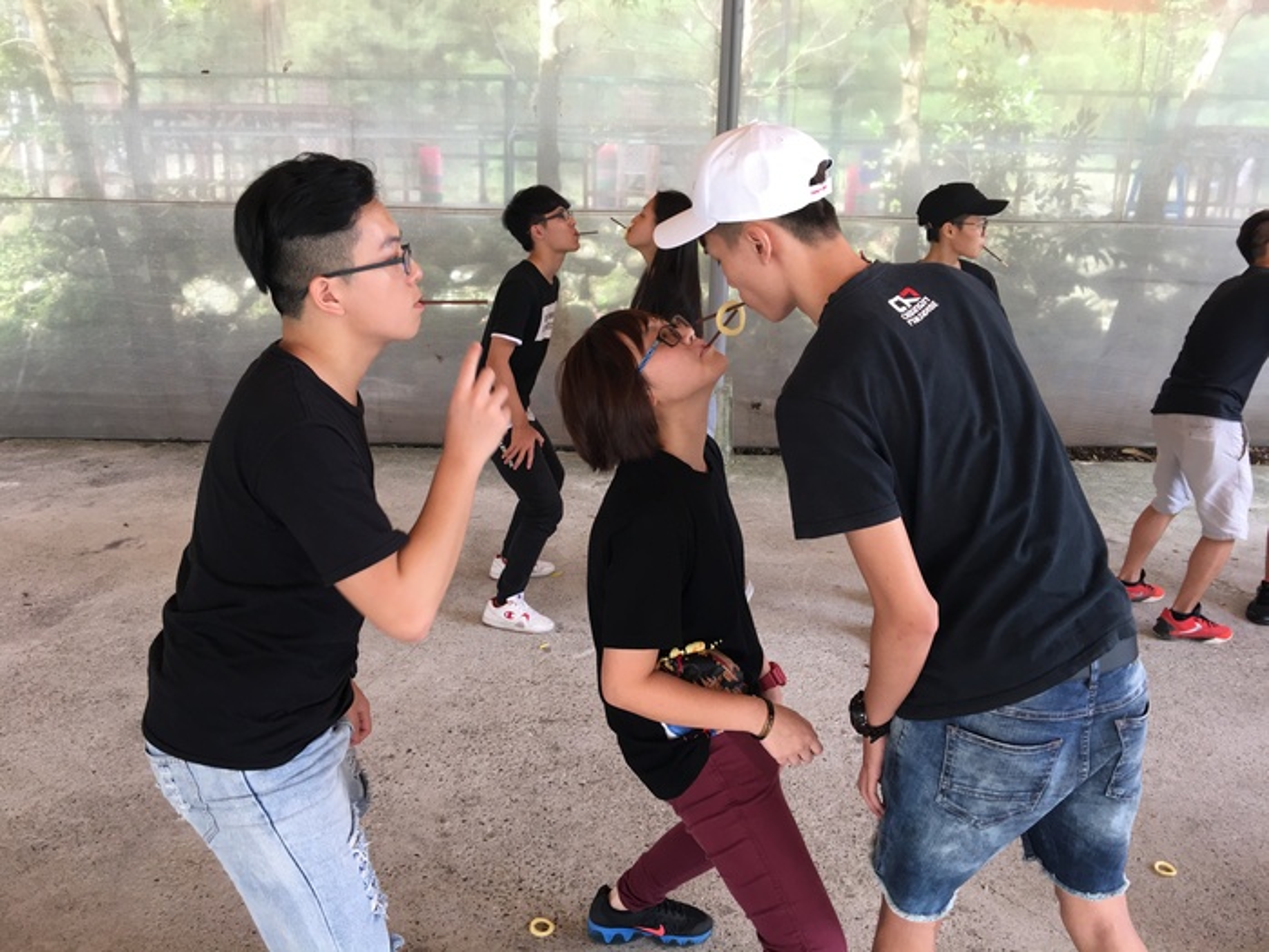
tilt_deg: -16.3
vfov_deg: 48.2
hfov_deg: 61.7
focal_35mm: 29
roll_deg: -1.3
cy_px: 476
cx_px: 634
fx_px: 1063
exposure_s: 1/60
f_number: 2.2
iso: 32
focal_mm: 4.15
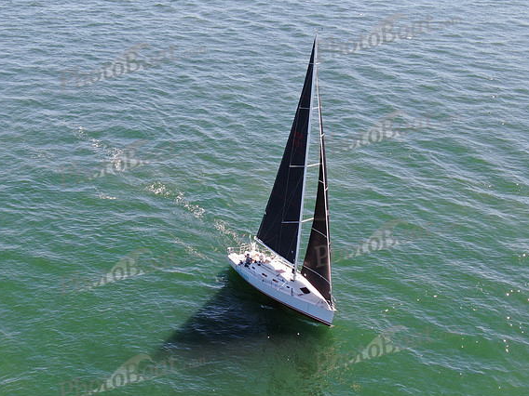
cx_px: 261
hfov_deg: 38.9
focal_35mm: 49
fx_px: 749
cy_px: 200
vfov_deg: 29.7
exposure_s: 1/240
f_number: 3.8
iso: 100
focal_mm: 8.6
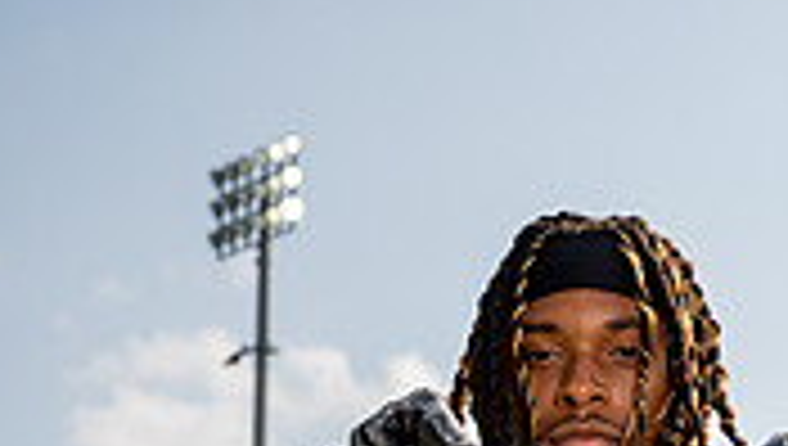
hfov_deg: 13.8
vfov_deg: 7.4
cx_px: 486
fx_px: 3264
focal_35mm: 156
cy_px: 978
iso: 100
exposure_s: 1/250
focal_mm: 58
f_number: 7.1
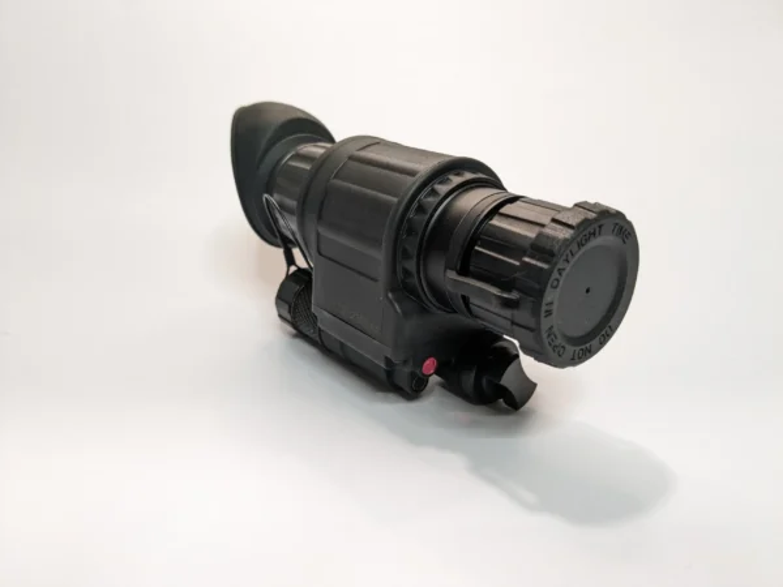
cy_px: 294
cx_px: 392
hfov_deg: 65.3
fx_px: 611
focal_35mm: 27
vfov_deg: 51.4
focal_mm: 4.38
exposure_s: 1/50
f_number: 1.73
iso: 95
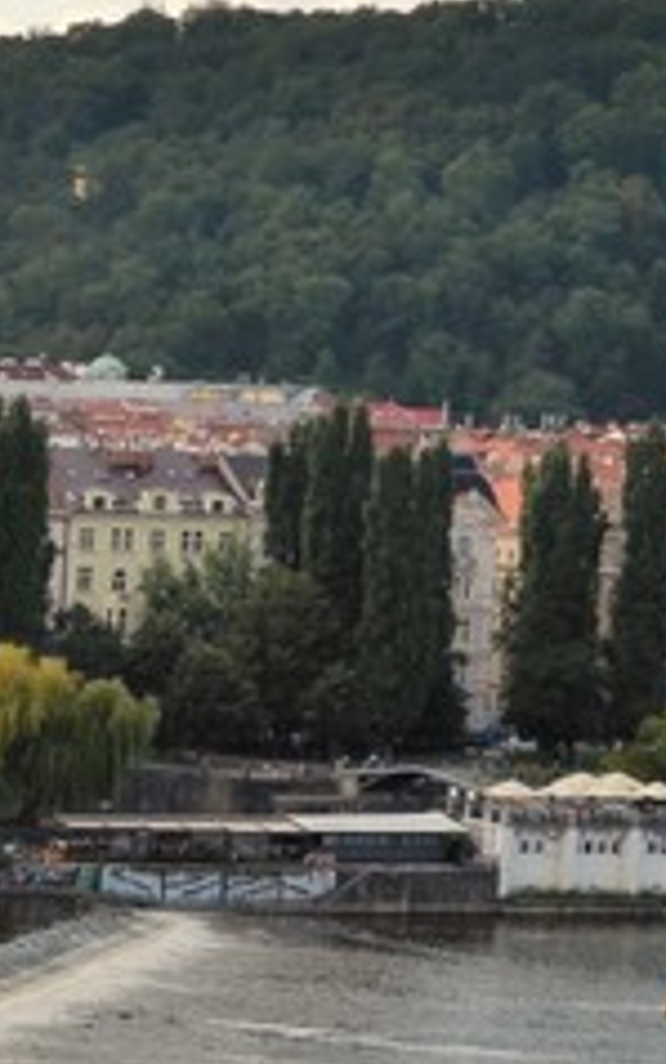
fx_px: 4235
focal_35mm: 146
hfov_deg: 8.0
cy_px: 865
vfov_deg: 14.2
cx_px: -1153
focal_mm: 24
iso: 100
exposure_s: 1/200
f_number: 10
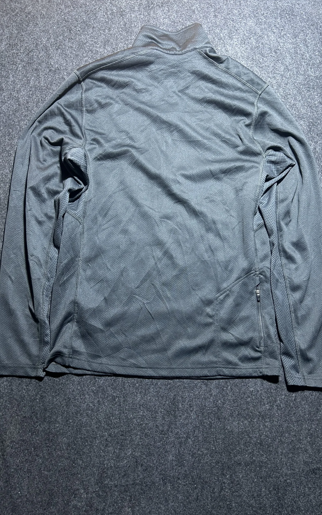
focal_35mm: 28
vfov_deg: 66.5
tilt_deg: -58.4
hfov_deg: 44.5
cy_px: 261
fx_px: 393
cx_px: 170
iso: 160
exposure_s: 1/50
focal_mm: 5.7
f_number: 1.5
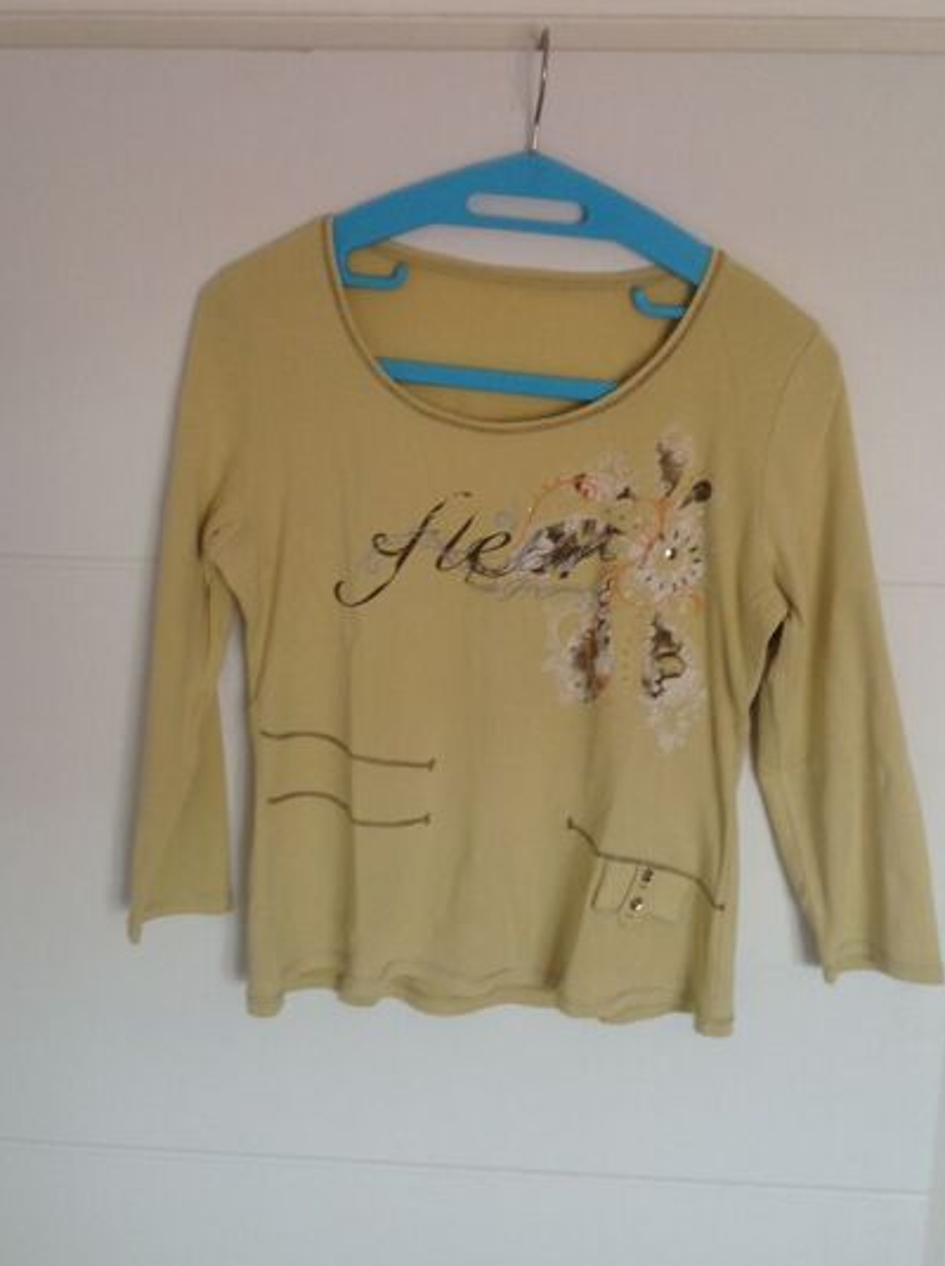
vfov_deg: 44.8
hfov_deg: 34.2
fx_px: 1534
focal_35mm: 42
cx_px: 465
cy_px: 587
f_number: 2.4
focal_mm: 4.28
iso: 64
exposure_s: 1/20
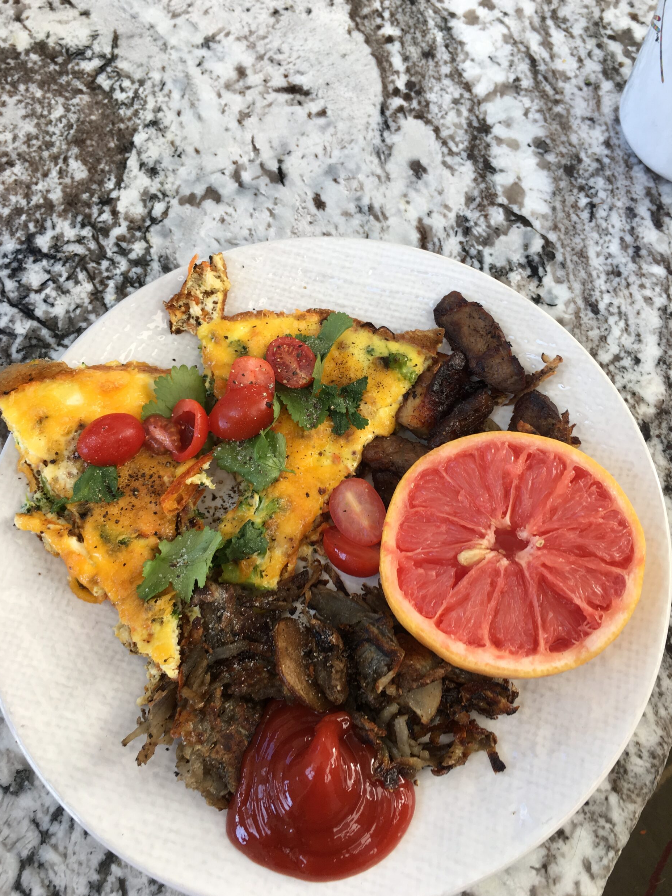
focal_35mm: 30
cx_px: 338
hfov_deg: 46.8
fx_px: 777
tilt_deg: -70.9
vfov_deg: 60.0
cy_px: 446
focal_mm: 4.15
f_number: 2.2
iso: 25
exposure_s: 1/60
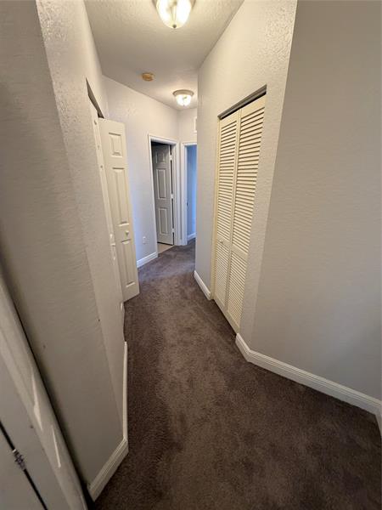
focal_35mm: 14
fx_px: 206
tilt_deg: -22.9
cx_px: 191
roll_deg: +2.2
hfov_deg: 85.7
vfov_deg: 102.1
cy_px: 255
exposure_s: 1/60
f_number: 2.2
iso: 200
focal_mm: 2.22
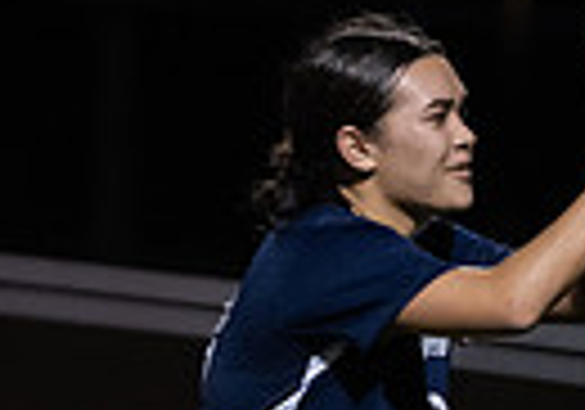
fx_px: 14457
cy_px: 706
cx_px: 1256
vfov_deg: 1.6
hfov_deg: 2.3
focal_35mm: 876
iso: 5000
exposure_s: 1/1000
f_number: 2.8
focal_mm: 141
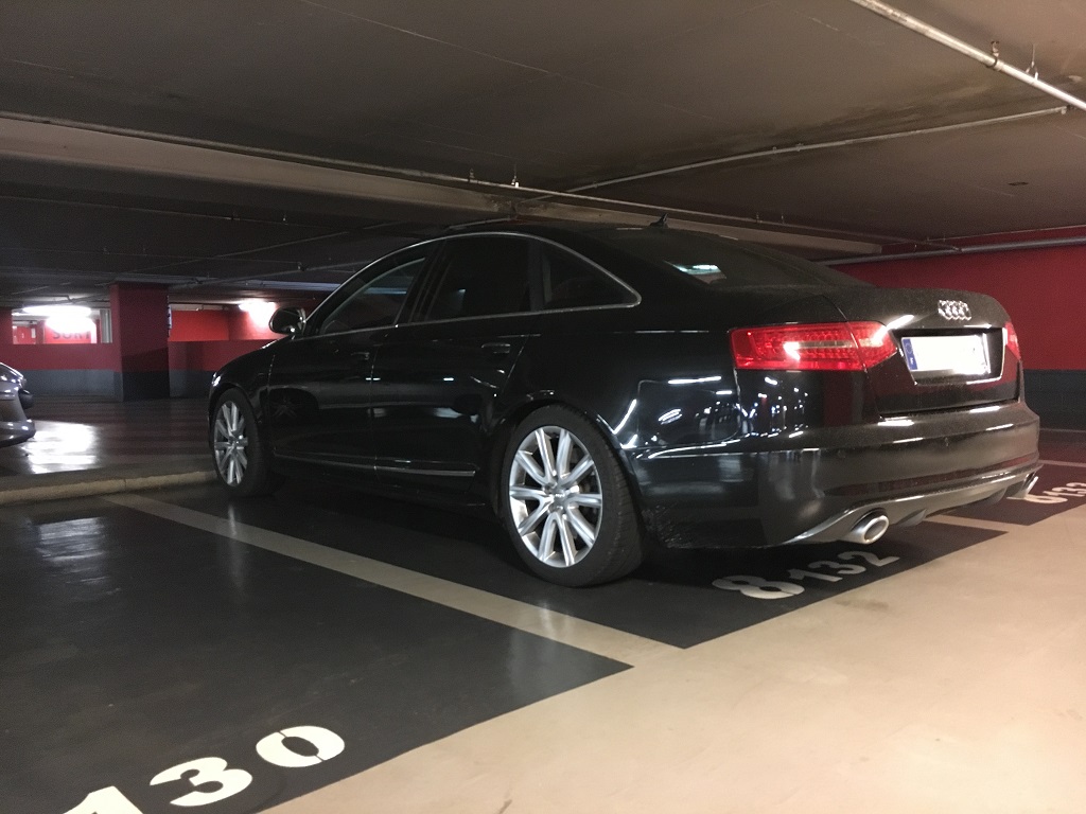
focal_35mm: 29
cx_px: 543
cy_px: 407
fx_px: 910
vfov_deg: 48.2
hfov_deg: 61.7
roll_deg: +0.0
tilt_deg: -3.3
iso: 500
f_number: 2.2
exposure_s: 1/17
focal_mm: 4.15
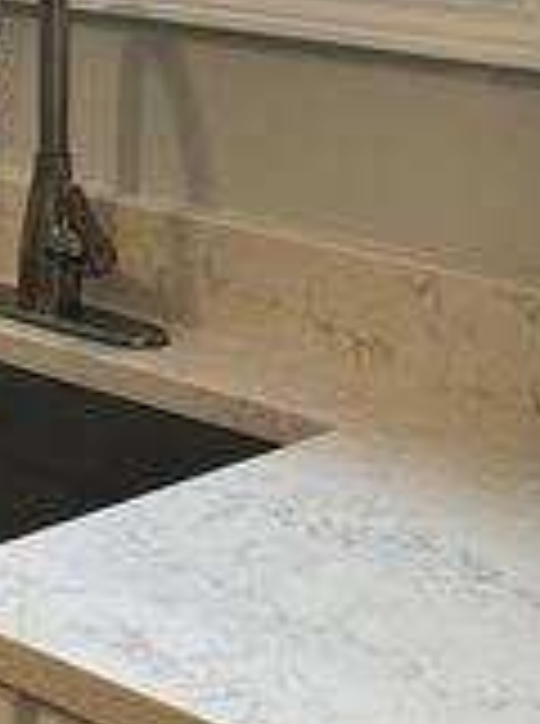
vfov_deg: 18.2
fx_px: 2255
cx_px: -302
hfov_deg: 12.8
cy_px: 196
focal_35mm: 108
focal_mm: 5.1
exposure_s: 1/120
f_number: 1.6
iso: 100
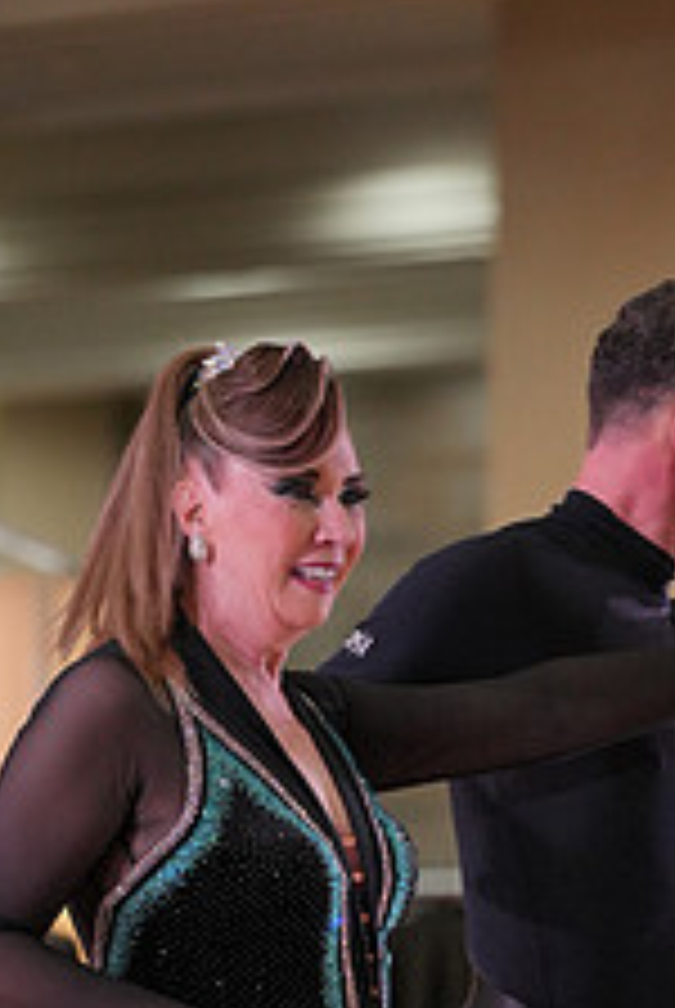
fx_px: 11607
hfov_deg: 3.3
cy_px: 1174
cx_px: 322
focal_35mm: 414
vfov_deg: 5.0
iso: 1600
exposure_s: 1/500
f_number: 4
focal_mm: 160
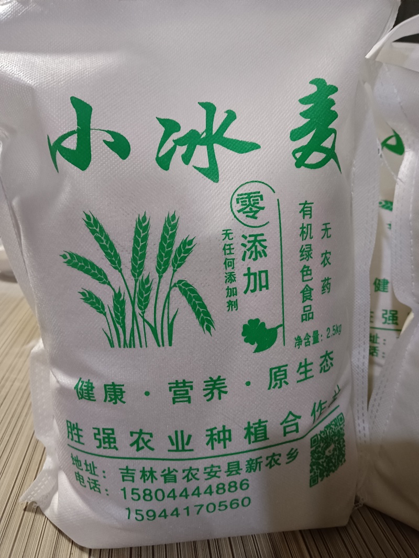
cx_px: 210
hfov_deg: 53.1
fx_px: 420
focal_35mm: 26
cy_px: 279
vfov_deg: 67.3
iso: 2117
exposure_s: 1/25
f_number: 1.8
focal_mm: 4.05
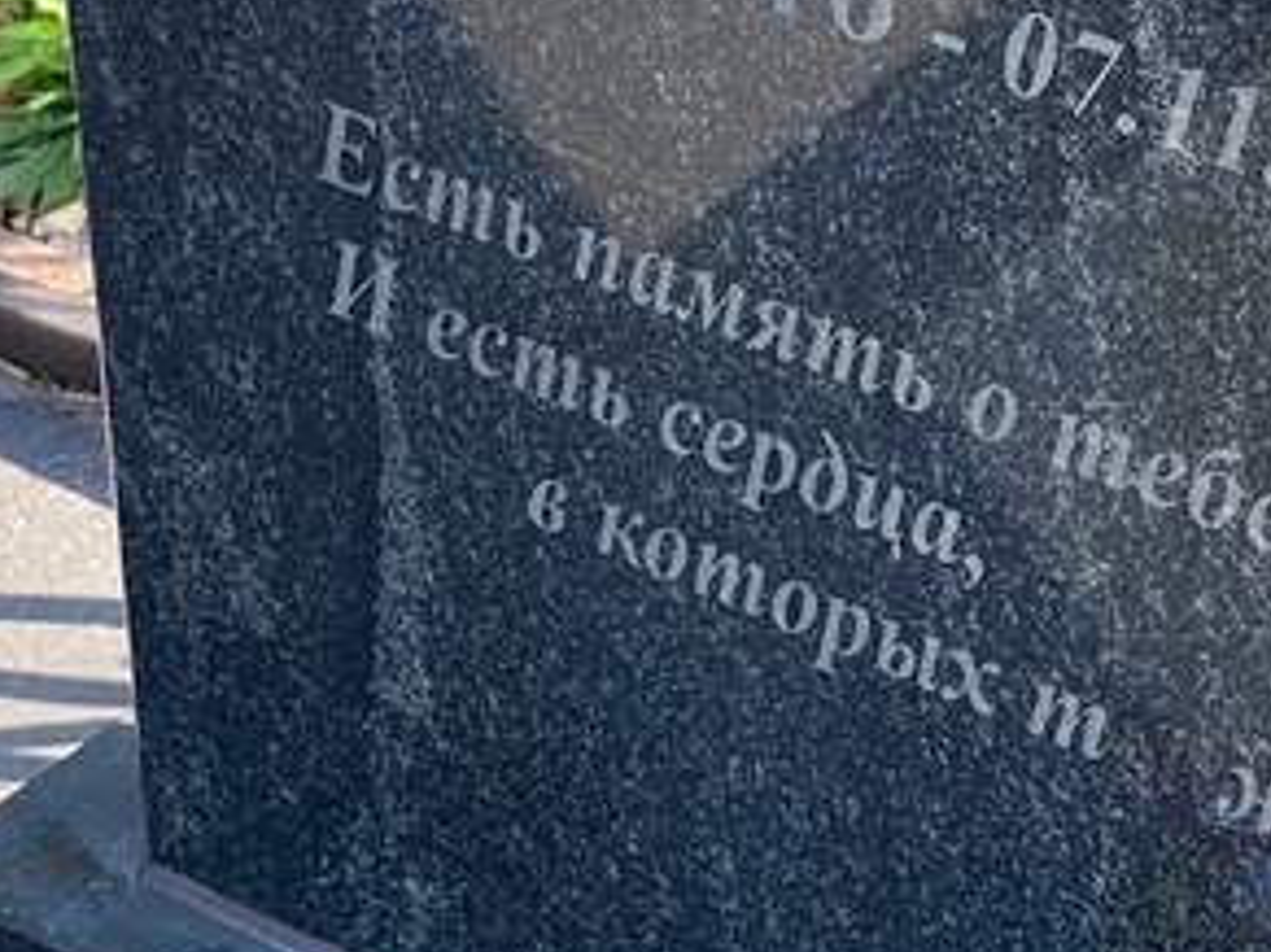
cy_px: -122
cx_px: 1306
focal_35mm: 143
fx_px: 5248
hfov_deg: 13.6
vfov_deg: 10.2
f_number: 2
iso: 20
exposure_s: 1/274
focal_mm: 6
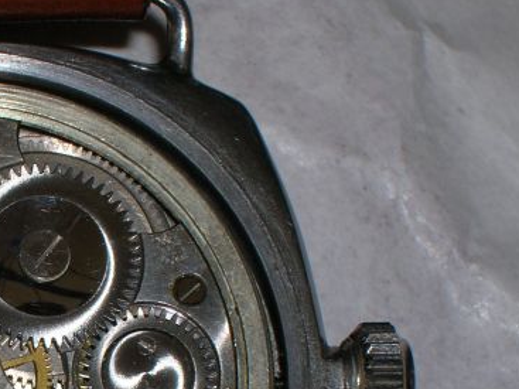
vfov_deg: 8.7
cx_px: -38
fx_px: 2548
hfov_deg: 11.5
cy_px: 410
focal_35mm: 170
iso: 50
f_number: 6.9
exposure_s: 1/60.1
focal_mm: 13
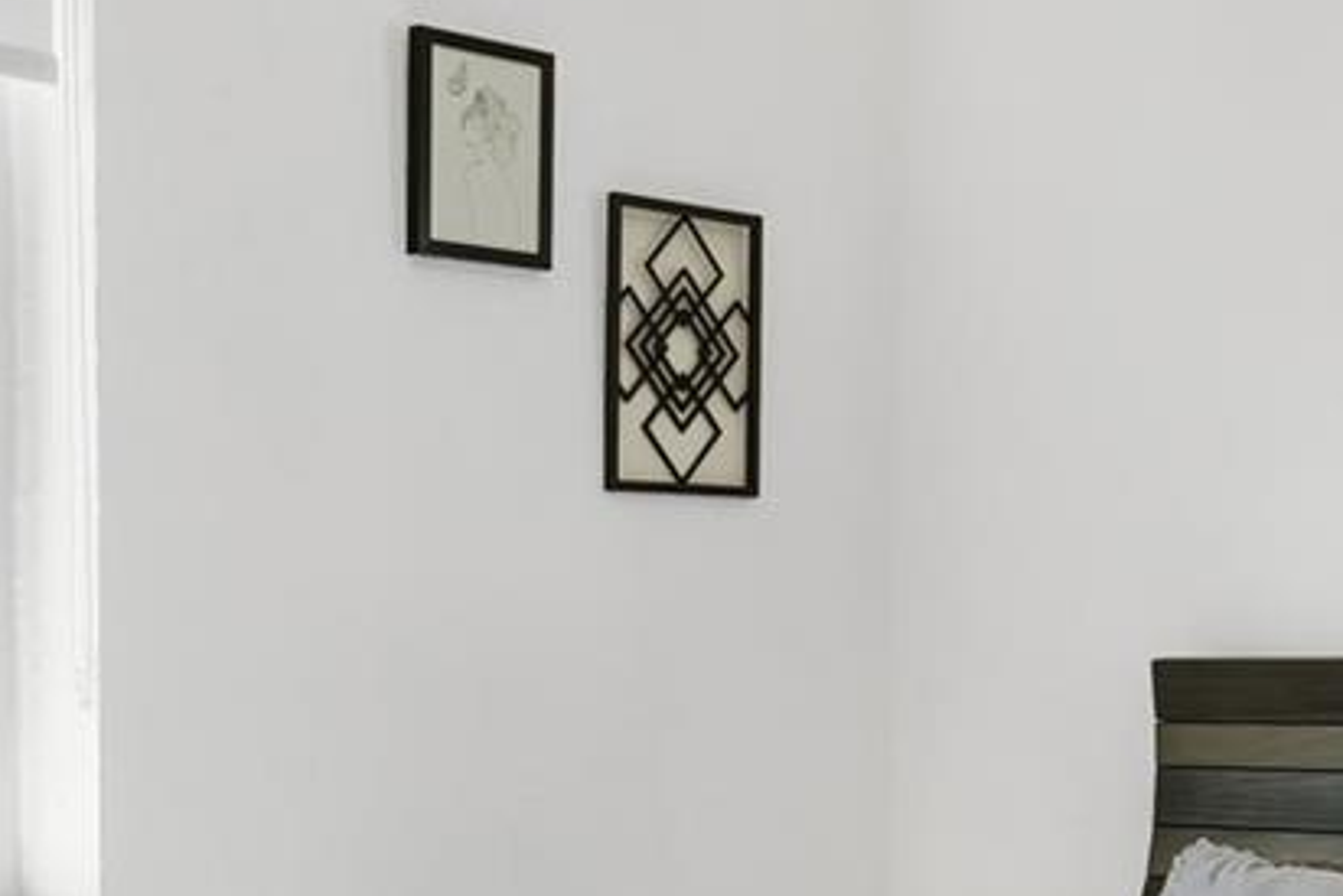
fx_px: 2463
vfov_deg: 20.3
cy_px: 746
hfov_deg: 30.1
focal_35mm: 66
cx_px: 962
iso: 500
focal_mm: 11.5
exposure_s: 1/125
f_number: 8
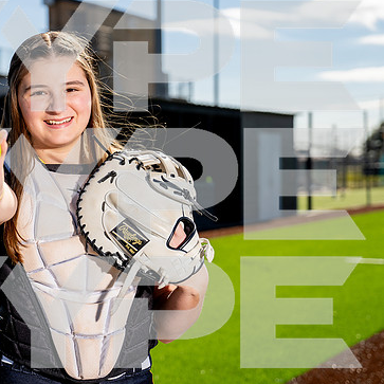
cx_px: 96
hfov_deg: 19.8
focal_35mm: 87
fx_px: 1092
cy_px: 185
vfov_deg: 19.9
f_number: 4
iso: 100
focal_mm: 64
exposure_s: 1/1000
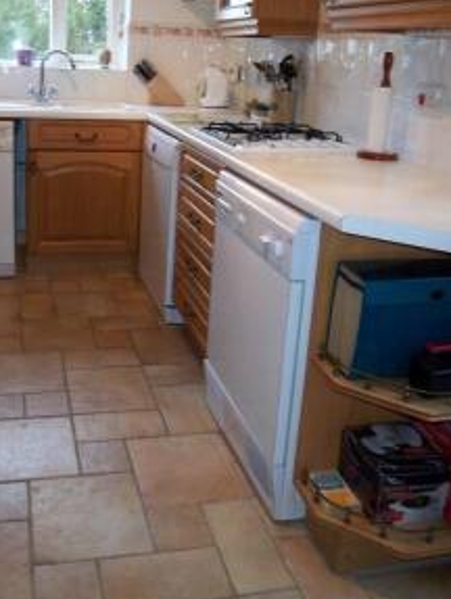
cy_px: 185
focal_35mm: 35
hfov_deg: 40.0
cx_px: 134
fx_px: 607
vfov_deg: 51.3
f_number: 2.8
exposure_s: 1/30
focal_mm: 3.8
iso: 125
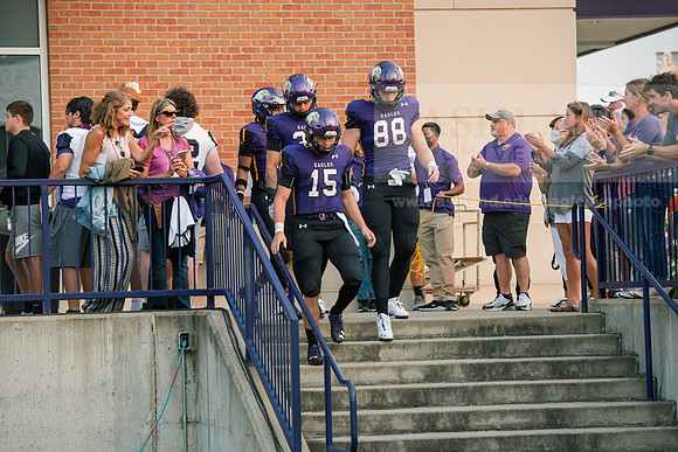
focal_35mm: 135
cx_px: 339
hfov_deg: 15.2
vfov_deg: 10.2
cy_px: 226
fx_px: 2543
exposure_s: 1/500
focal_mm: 135
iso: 800
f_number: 4.5
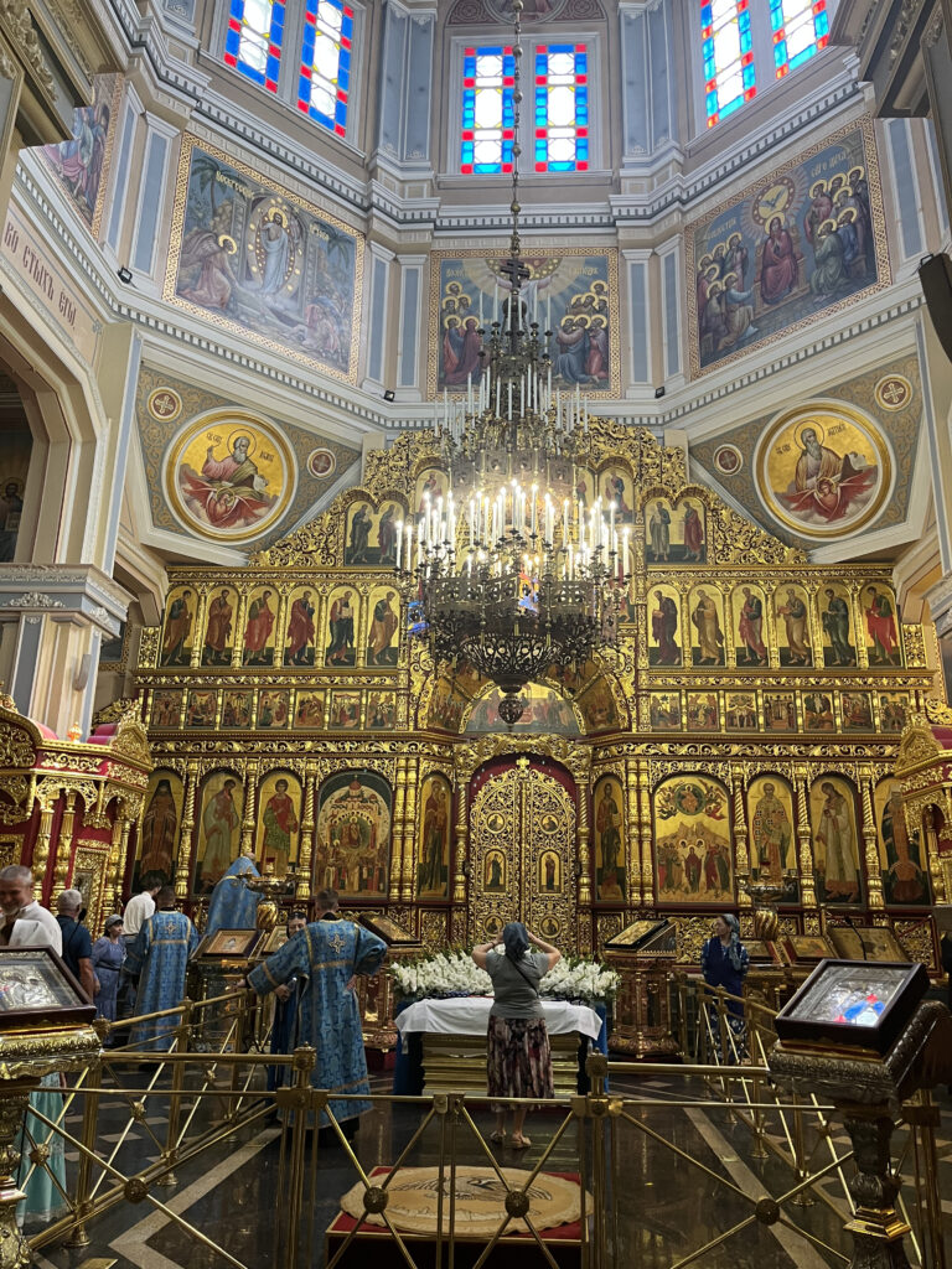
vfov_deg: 67.3
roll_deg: -1.8
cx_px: 476
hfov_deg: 53.1
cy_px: 634
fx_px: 953
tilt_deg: +16.4
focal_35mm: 26
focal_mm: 5.1
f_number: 1.6
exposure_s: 1/50
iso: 160
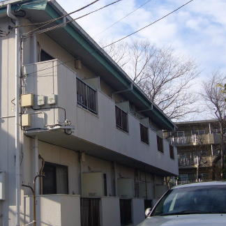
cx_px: 63
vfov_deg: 30.6
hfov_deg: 30.2
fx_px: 414
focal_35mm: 56
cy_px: 119
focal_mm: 4.9
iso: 80
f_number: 5.6
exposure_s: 1/250
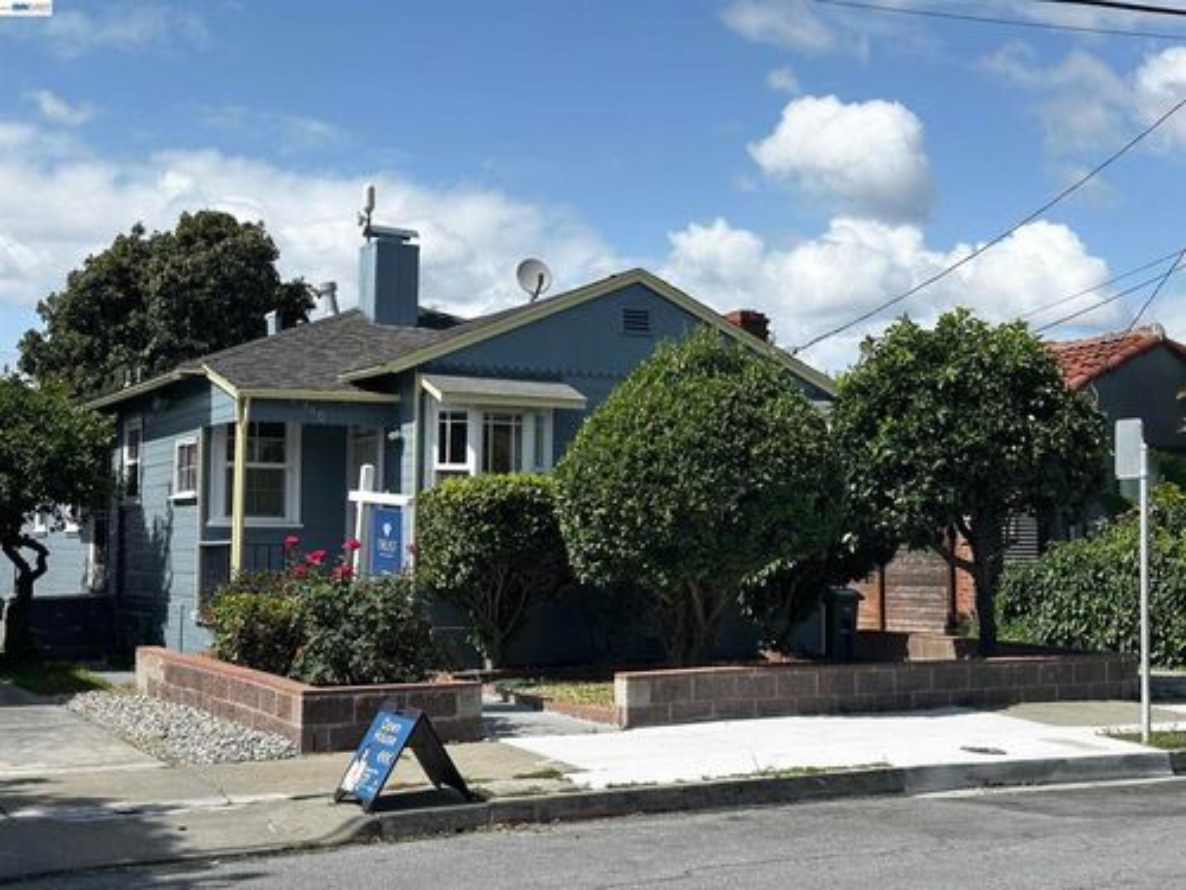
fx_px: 1645
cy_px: 445
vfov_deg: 30.3
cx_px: 593
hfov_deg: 39.7
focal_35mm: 48
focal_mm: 6.86
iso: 64
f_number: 1.78
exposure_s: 1/4566
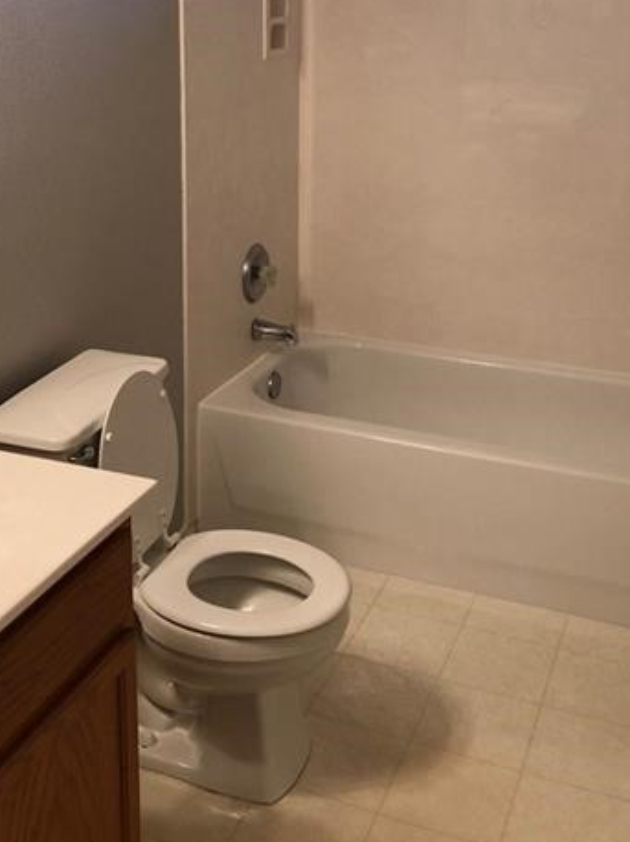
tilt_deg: -12.6
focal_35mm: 47
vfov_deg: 39.6
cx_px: 252
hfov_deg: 30.8
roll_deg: +0.0
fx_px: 1142
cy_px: 237
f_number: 1.8
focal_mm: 3.99
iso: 40
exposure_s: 1/17
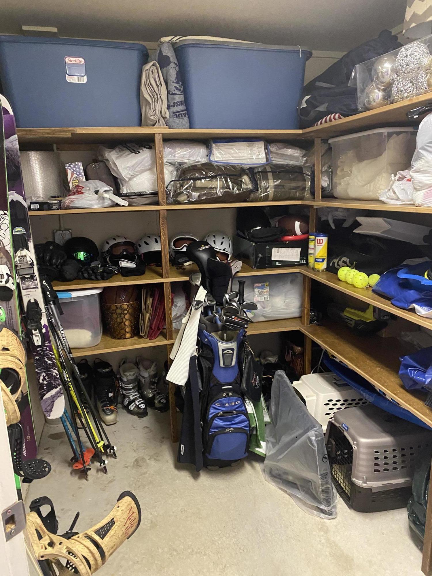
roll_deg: +1.3
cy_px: 288
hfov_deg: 53.1
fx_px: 433
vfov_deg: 67.3
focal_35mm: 26
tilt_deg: -12.3
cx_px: 216
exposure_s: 1/40
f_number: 1.8
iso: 640
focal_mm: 4.25
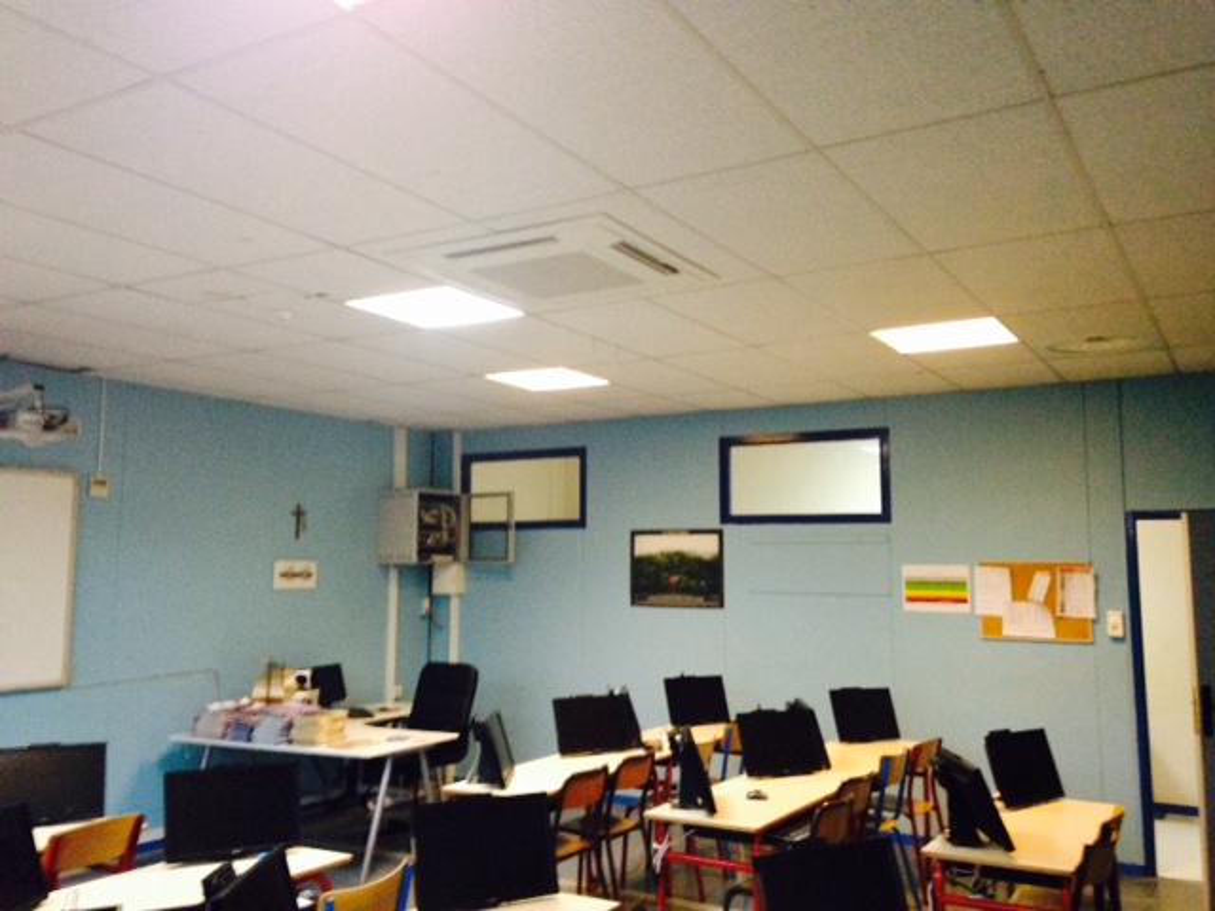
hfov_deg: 55.4
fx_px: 1158
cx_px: 608
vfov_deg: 42.9
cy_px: 456
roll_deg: +0.0
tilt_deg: +5.0
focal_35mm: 33
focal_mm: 4.12
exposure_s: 1/20
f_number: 2.4
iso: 400
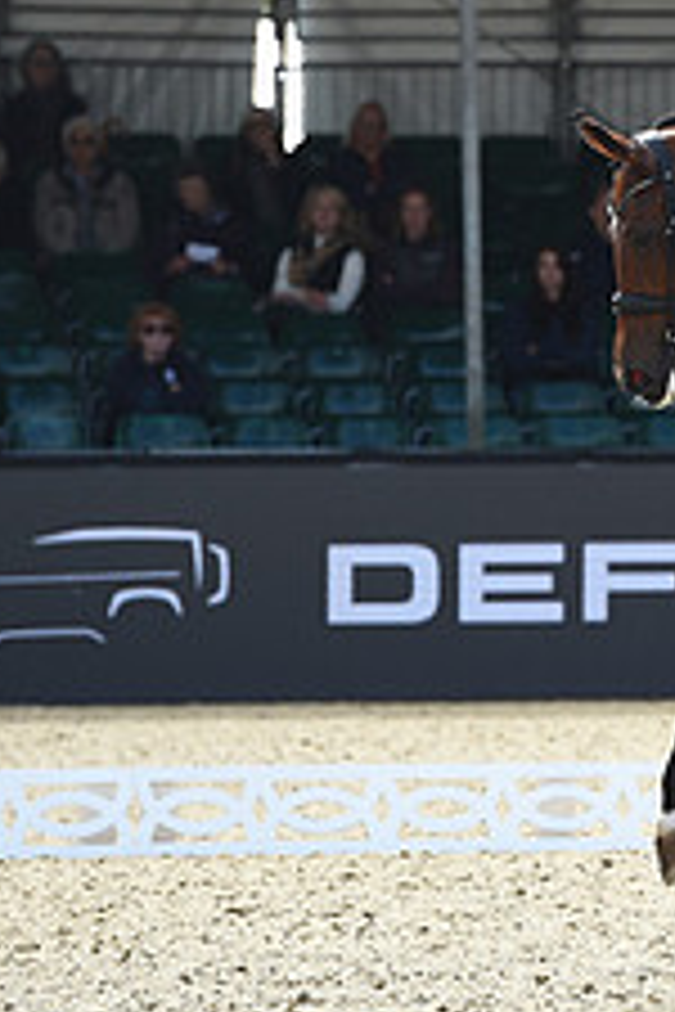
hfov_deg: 2.9
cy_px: 216
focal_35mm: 477
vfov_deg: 4.3
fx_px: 13415
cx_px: 1161
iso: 360
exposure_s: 1/1250
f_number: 4.5
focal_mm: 185
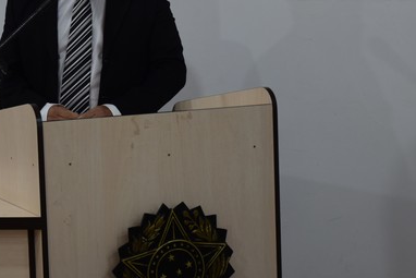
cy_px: 98
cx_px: 112
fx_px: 1156
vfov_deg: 13.7
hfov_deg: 20.3
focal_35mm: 100
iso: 400
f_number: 4
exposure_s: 1/60
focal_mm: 34
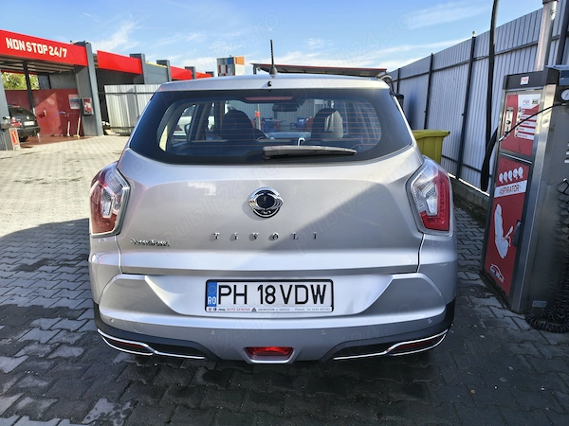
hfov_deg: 71.6
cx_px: 284
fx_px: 394
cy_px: 213
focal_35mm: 24
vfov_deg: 56.8
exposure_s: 1/362
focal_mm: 5.56
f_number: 1.8
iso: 100
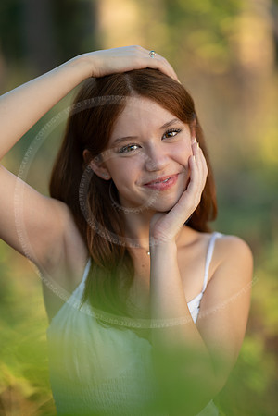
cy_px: 208
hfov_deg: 16.1
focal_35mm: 85
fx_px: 985
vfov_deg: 23.9
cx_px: 139
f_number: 1.2
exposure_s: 1/320
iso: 160
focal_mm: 85
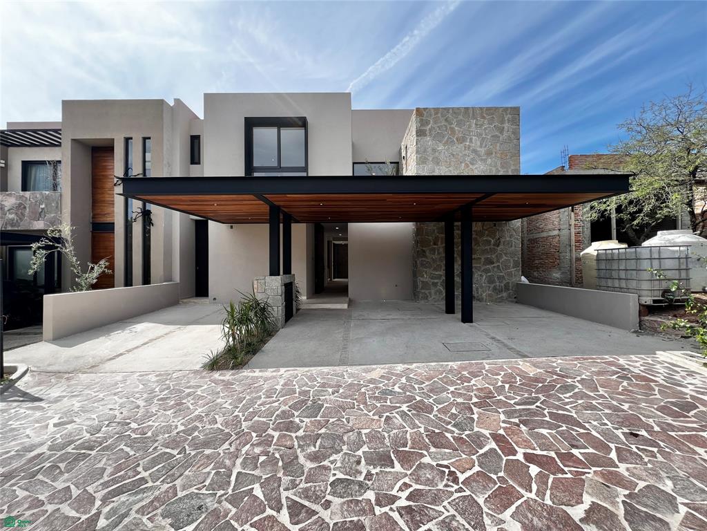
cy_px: 266
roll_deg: +0.1
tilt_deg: +0.4
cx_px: 354
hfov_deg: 106.2
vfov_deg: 89.9
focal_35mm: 13
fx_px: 266
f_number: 1.8
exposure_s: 1/483
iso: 32
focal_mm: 1.57
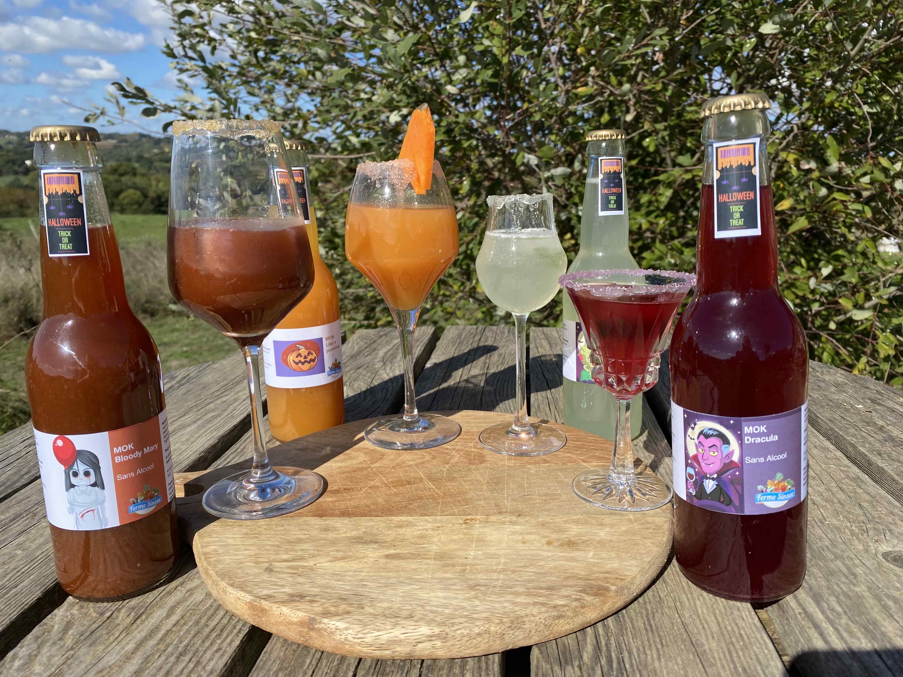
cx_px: 452
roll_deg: -2.4
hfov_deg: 67.3
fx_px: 678
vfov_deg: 53.1
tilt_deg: -13.5
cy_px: 338
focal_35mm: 26
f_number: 1.8
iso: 32
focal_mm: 4.25
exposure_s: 1/2967
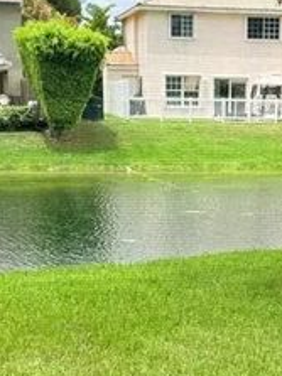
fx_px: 1000
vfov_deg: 21.0
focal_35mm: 92
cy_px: 308
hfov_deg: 15.9
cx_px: 240
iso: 80
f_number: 1.78
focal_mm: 6.76
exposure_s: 1/943
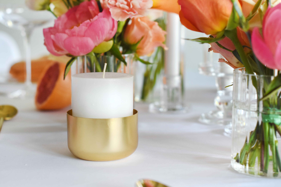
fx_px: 585
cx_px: 140
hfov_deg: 27.0
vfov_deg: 18.2
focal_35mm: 75
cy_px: 94
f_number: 3.2
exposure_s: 1/100
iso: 1000
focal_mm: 50
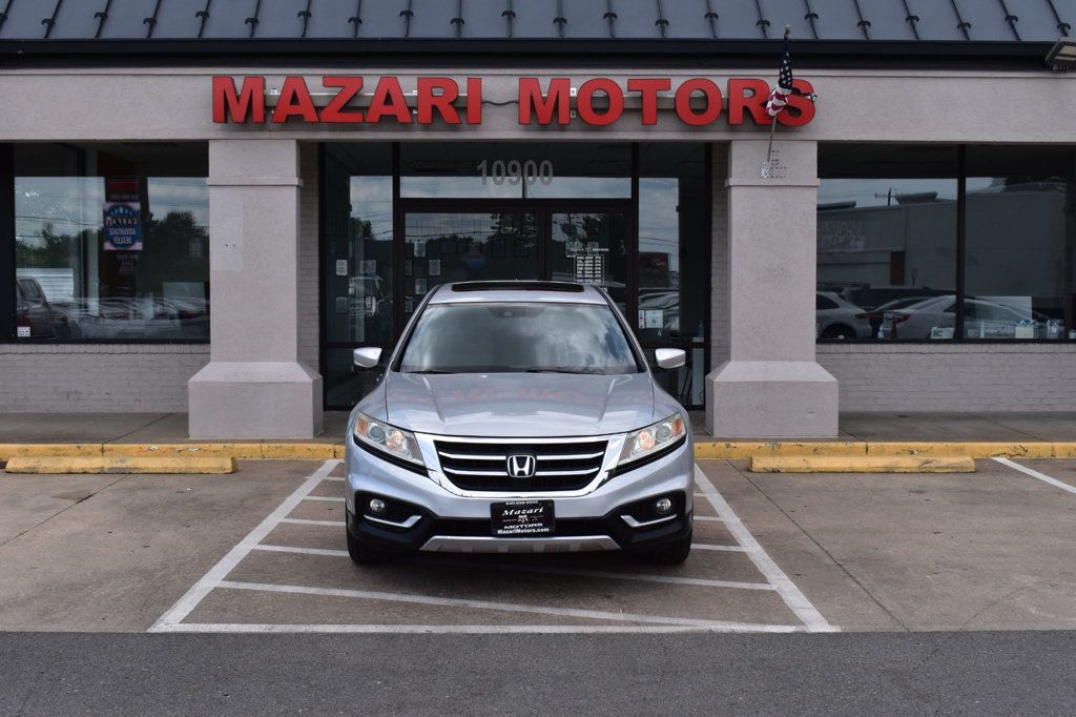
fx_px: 1344
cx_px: 538
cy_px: 358
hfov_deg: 43.6
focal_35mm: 45
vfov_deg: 29.8
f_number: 11
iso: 400
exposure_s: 1/500
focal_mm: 30
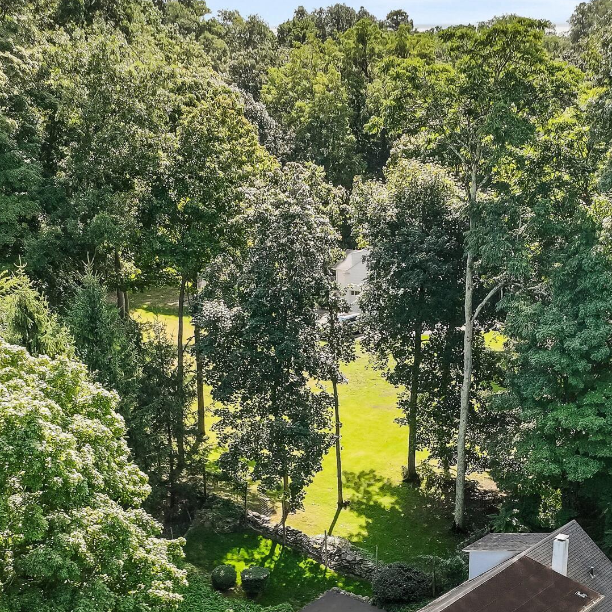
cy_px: 617
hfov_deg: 29.0
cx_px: 385
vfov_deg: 27.4
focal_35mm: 59
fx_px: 1180
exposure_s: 1/200
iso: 410
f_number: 2.8
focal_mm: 12.29
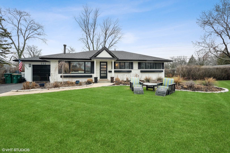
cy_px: 76
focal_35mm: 14
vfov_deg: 81.1
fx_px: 89
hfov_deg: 104.3
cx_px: 115
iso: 100
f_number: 9
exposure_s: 1/20
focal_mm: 14
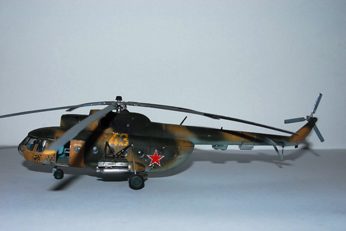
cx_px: 173
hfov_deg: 41.1
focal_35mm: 48
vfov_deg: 28.1
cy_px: 116
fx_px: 462
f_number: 8
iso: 400
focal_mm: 32
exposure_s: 1/30
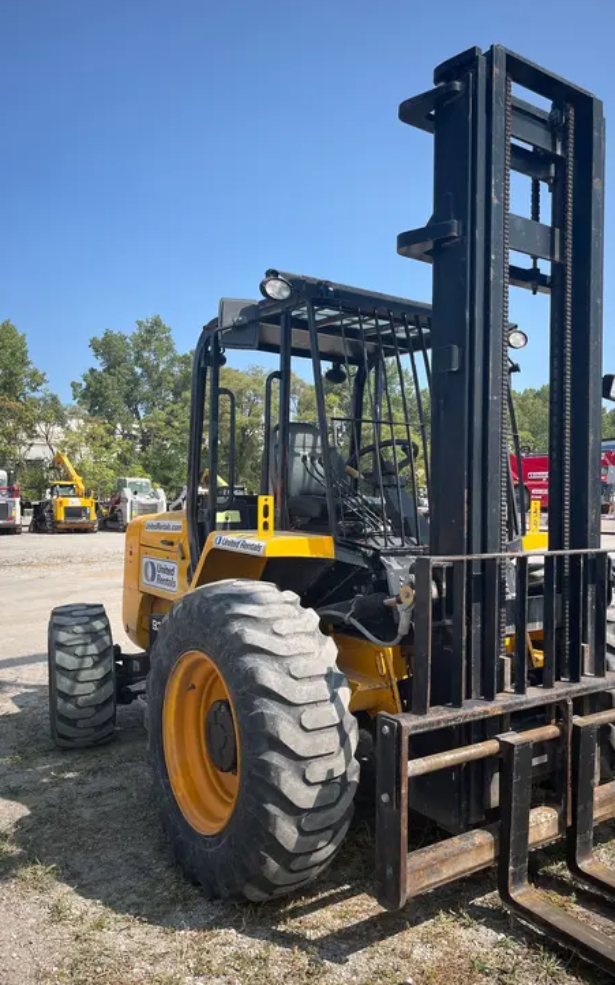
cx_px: 360
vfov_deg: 66.5
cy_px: 496
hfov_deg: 44.4
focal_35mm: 28
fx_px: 751
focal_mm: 5.1
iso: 50
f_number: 1.6
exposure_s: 1/2101
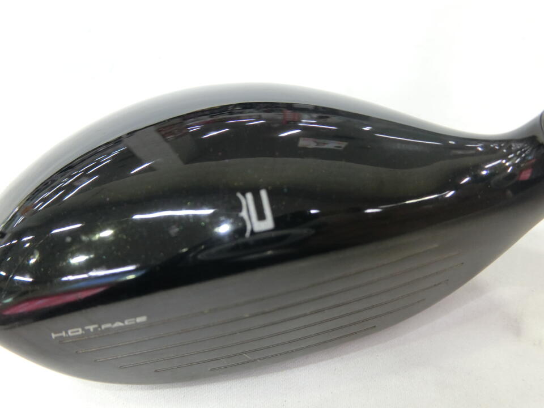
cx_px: 272
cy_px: 204
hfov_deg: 63.4
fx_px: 440
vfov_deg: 49.7
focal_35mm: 28
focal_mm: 6.2
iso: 400
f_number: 3
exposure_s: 1/80
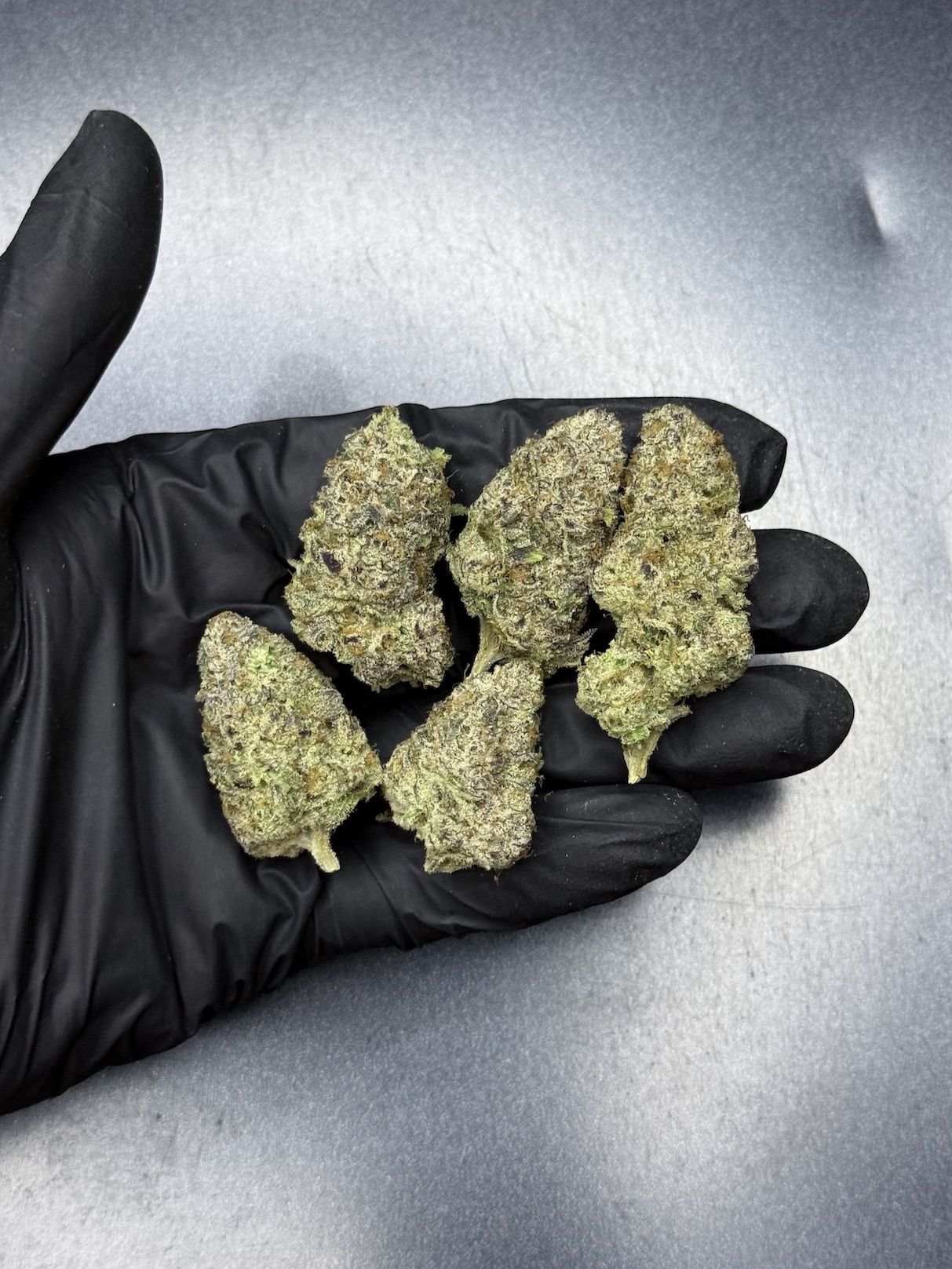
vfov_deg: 33.8
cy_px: 601
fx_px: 2090
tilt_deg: -79.4
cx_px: 515
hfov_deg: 25.7
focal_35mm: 57
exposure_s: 1/50
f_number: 1.78
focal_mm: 6.76
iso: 125
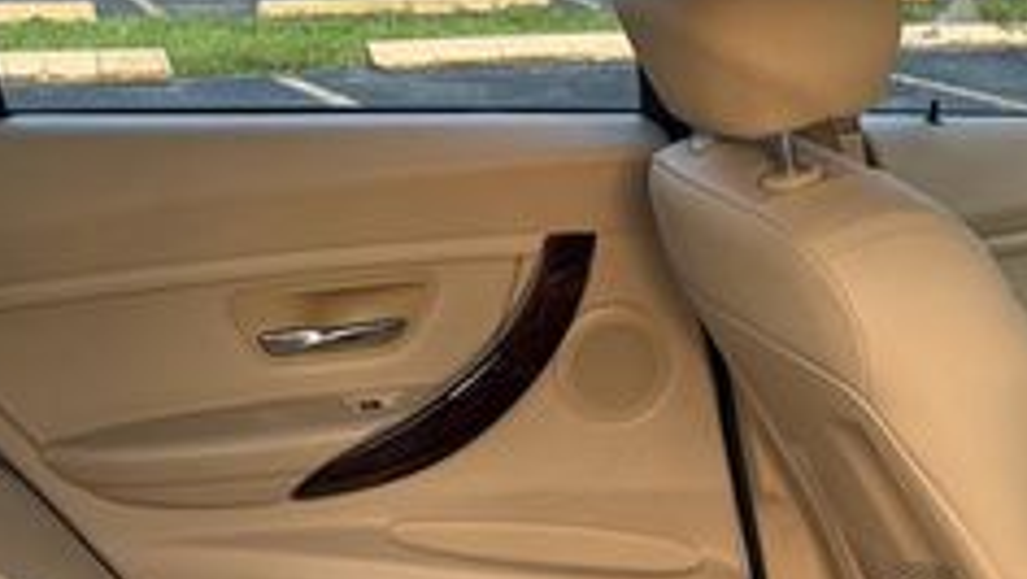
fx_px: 1934
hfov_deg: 28.5
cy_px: 910
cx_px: 931
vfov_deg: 15.5
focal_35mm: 71
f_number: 1.78
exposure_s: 1/178
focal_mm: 6.76
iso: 100
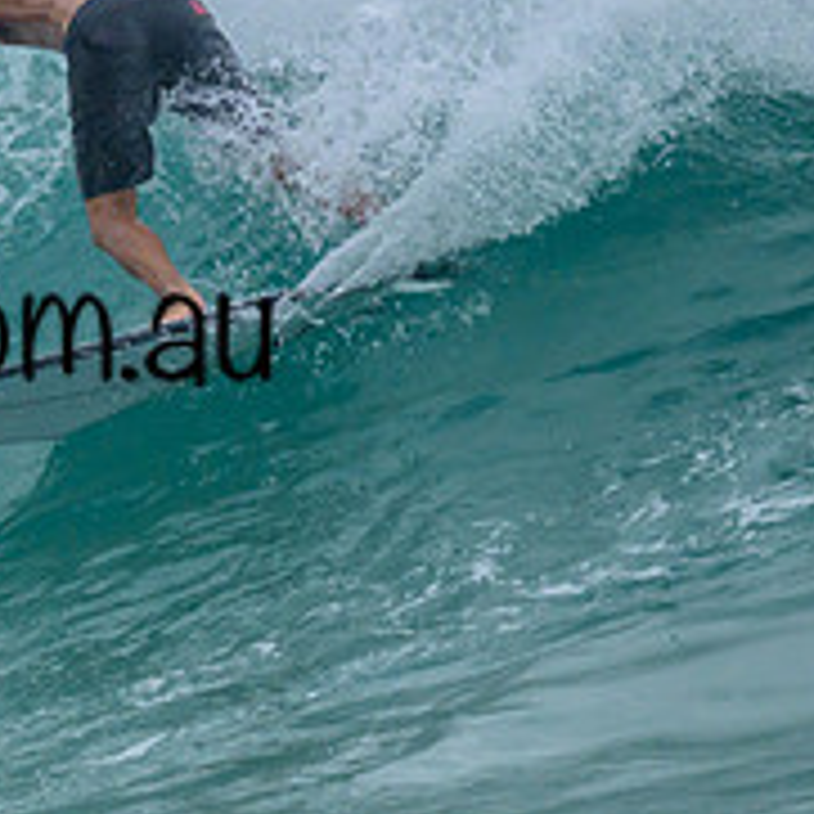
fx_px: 79840
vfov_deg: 0.6
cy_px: 325
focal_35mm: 3001
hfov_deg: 0.6
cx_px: -167
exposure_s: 1/2000
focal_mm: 800
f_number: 6.3
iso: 500
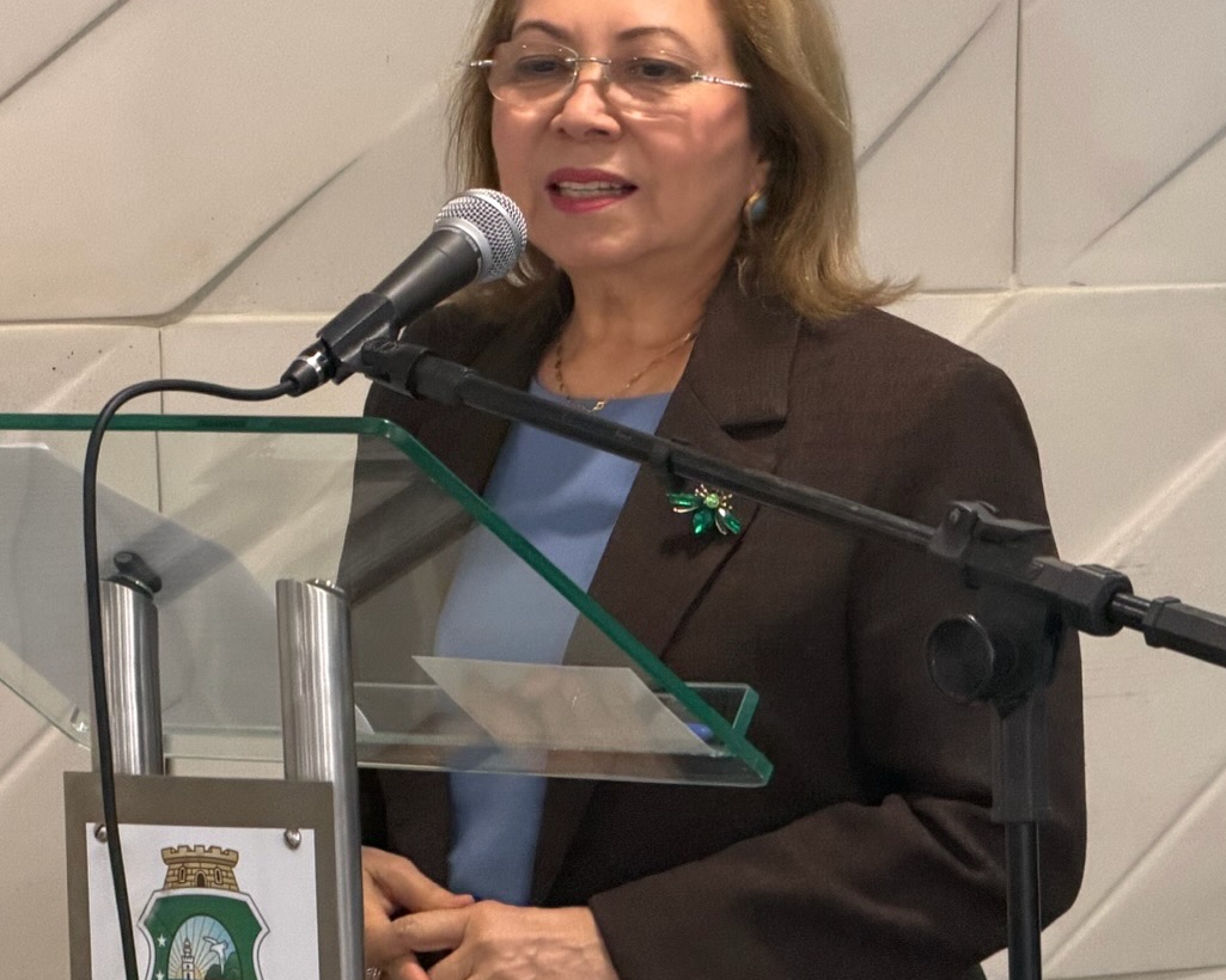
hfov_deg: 9.9
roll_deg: +1.1
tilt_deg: -1.9
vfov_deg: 7.9
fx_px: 7076
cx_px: 517
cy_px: 391
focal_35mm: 195
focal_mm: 16.89
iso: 640
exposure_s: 1/60
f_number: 2.8
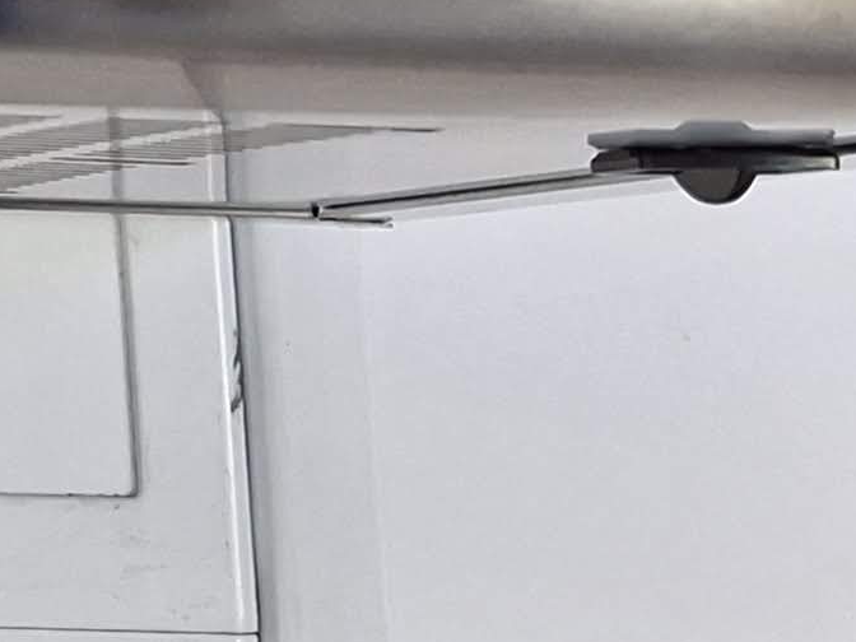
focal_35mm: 137
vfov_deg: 9.7
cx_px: -920
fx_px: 3388
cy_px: -813
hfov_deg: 12.5
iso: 250
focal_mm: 5.54
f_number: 1.8
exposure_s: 1/120
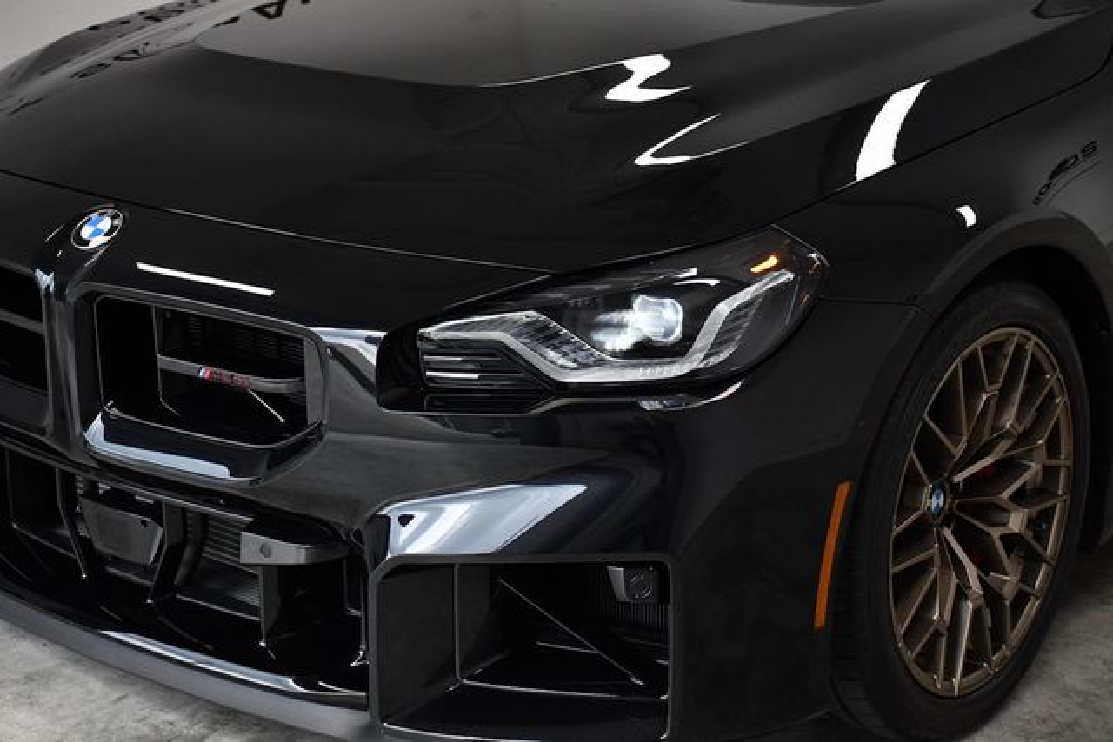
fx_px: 1948
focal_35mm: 63
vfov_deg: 21.6
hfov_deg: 31.9
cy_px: 371
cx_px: 556
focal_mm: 42
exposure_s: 1/1250
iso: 2500
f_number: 5.6
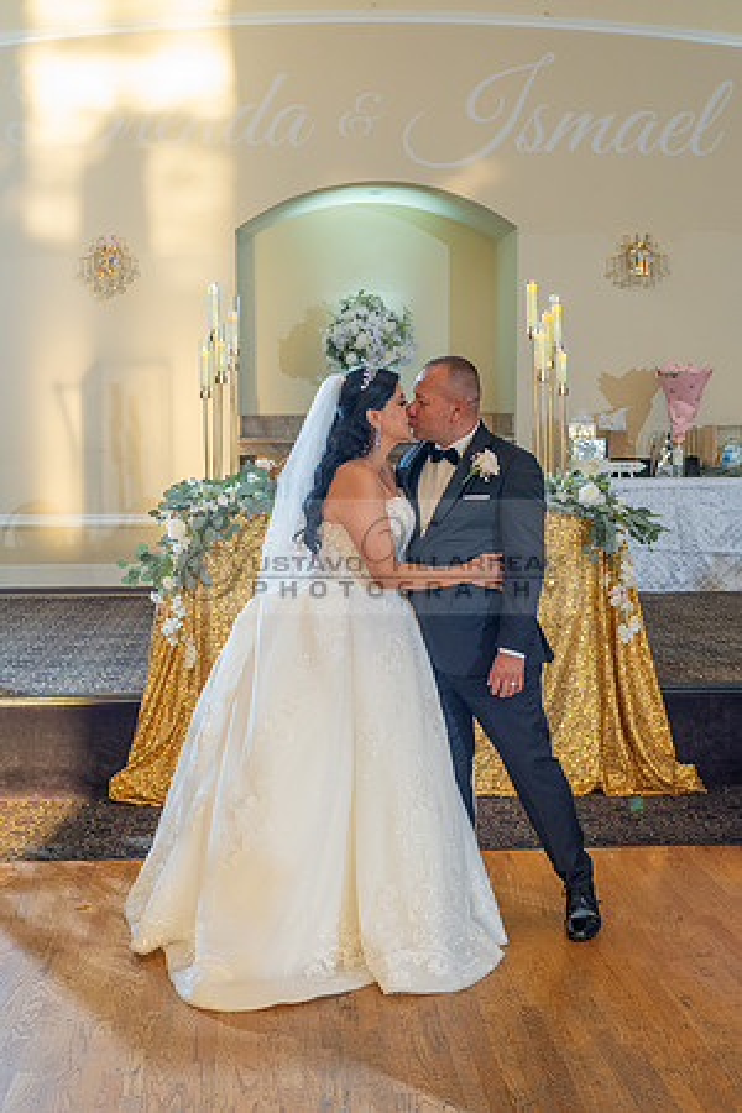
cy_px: 597
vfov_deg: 37.8
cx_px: 342
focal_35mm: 52
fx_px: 1623
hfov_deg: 25.7
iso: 800
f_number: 4
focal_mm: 32
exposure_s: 1/80
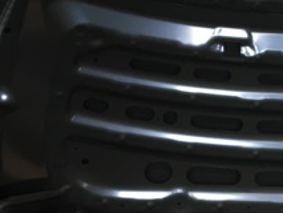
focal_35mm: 87
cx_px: 303
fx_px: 712
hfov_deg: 21.5
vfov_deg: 16.7
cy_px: 194
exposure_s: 1/33
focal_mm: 4.15
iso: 64
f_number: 2.2
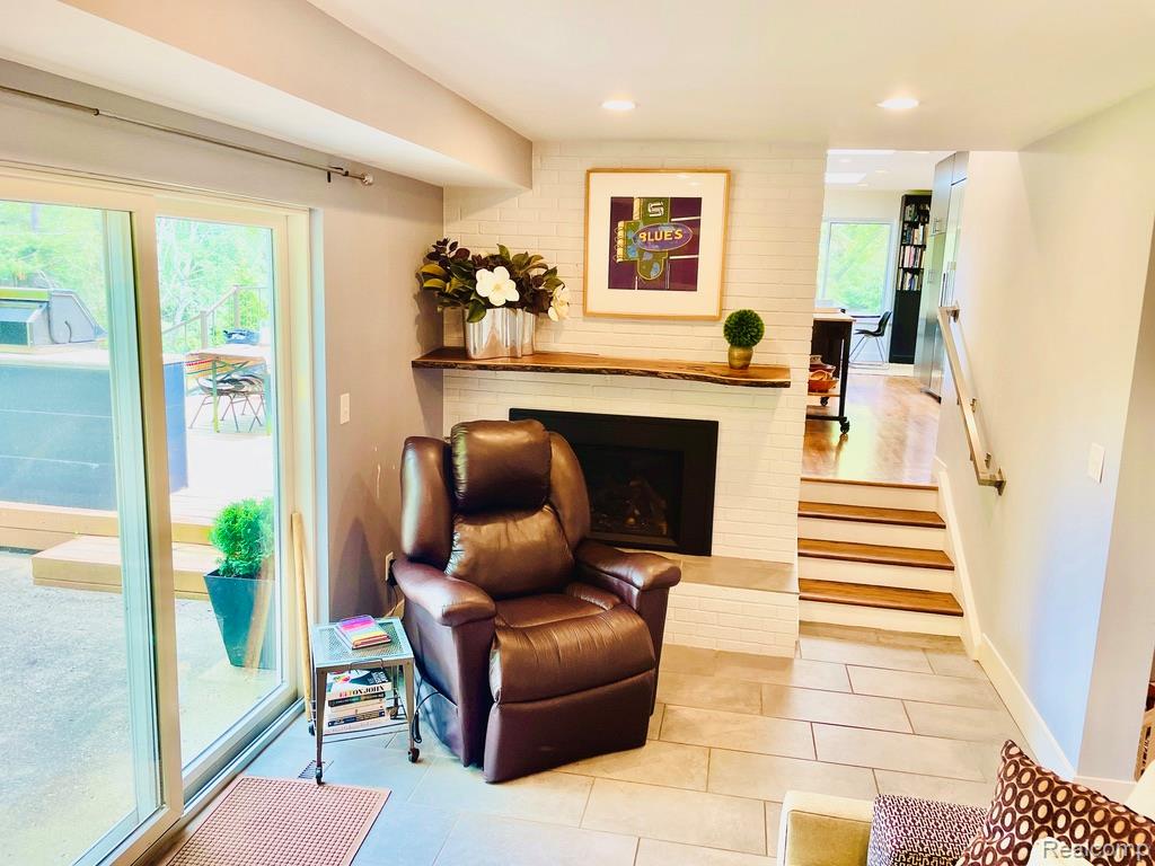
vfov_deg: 53.1
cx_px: 578
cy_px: 433
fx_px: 868
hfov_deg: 67.3
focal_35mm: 26
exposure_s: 1/60
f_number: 1.6
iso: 64
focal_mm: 4.2
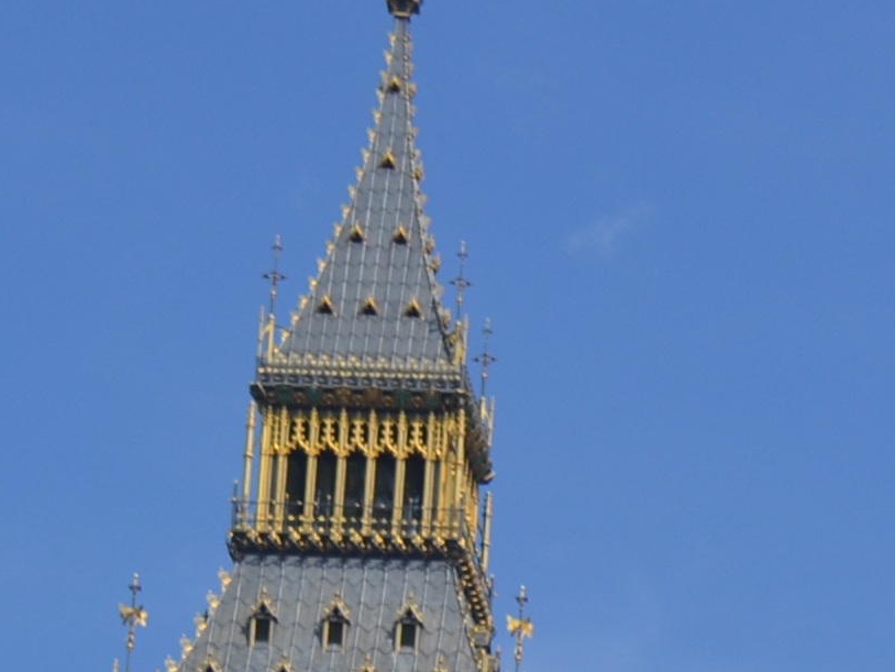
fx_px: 6122
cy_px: 1500
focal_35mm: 237
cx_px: 1957
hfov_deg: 7.9
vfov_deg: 6.1
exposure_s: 1/320
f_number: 9
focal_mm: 29
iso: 100
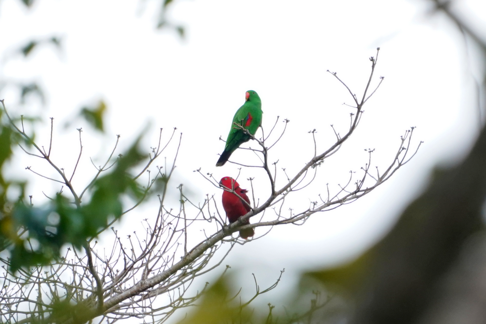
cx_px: 243
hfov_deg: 3.4
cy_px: 162
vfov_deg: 2.3
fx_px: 8098
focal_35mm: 600
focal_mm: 600
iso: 1250
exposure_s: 1/500
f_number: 6.3
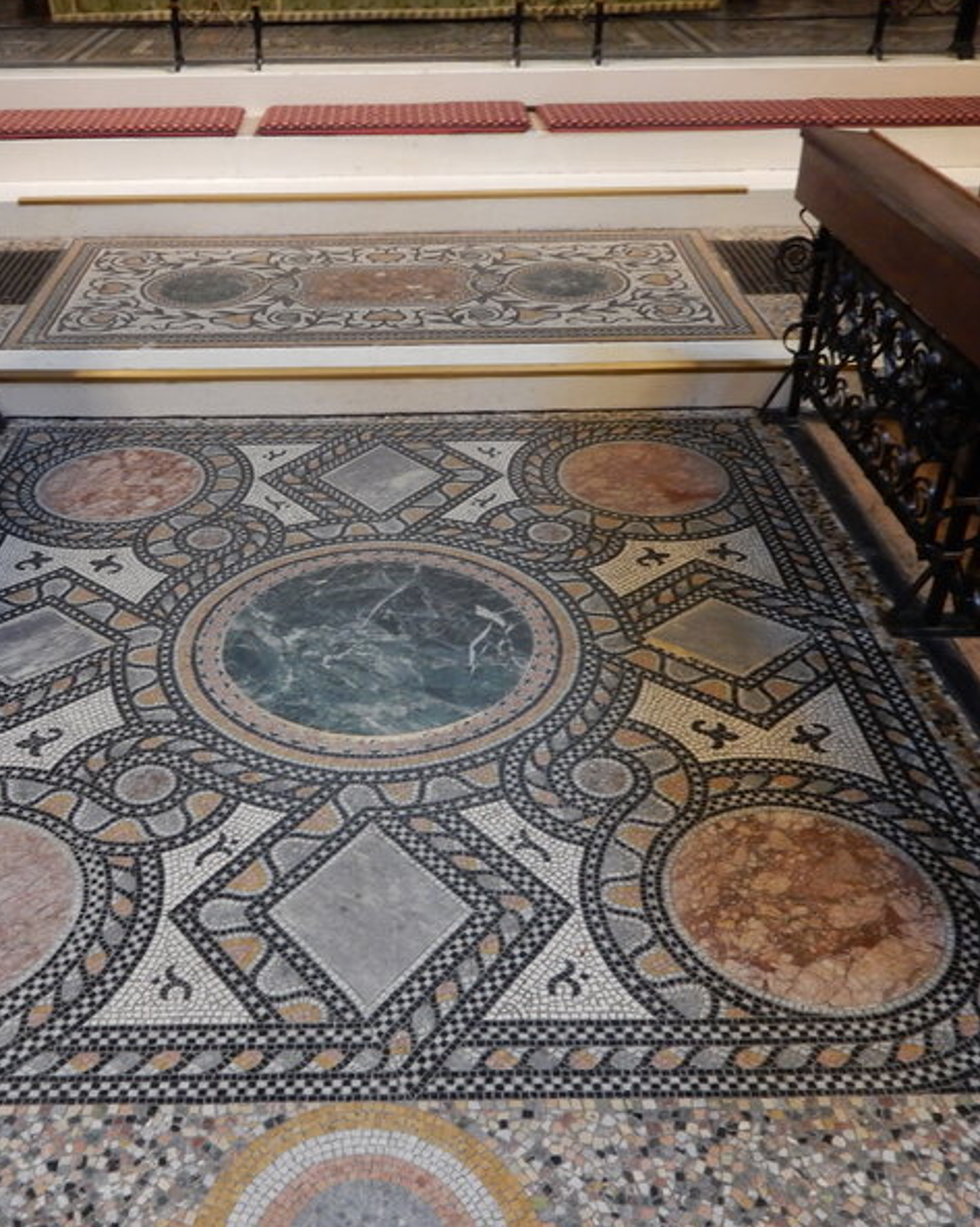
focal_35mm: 33
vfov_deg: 54.2
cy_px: 614
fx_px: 1197
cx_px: 385
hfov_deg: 44.3
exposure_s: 1/30
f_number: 3.7
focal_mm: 4.5
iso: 320
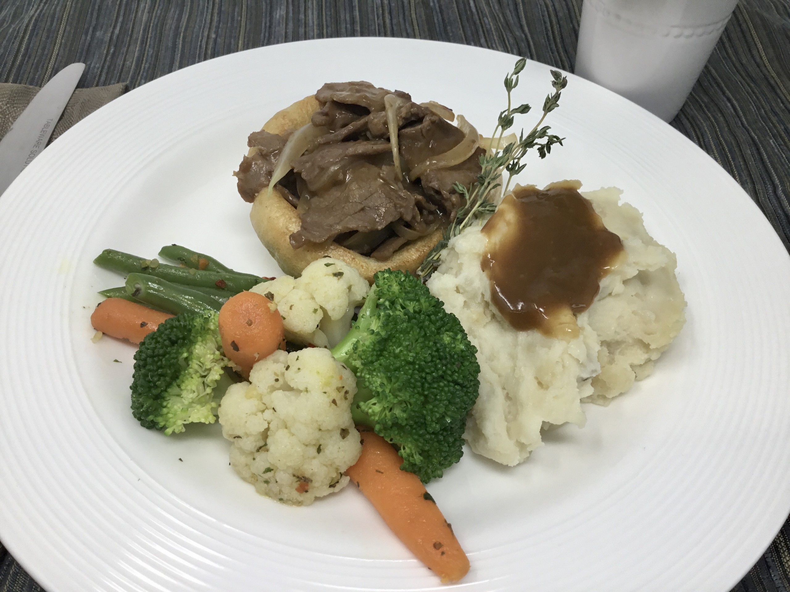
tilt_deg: -48.2
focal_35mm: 31
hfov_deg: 58.4
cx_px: 395
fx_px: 707
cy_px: 296
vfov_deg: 45.4
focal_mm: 3.3
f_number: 2.4
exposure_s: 1/120
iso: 40
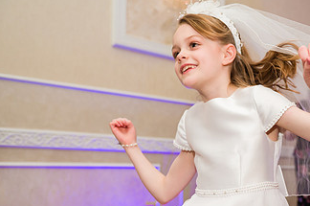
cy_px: 182
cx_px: 243
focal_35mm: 43
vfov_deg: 29.9
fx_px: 370
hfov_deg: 43.6
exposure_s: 1/200
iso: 1000
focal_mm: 24
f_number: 3.2
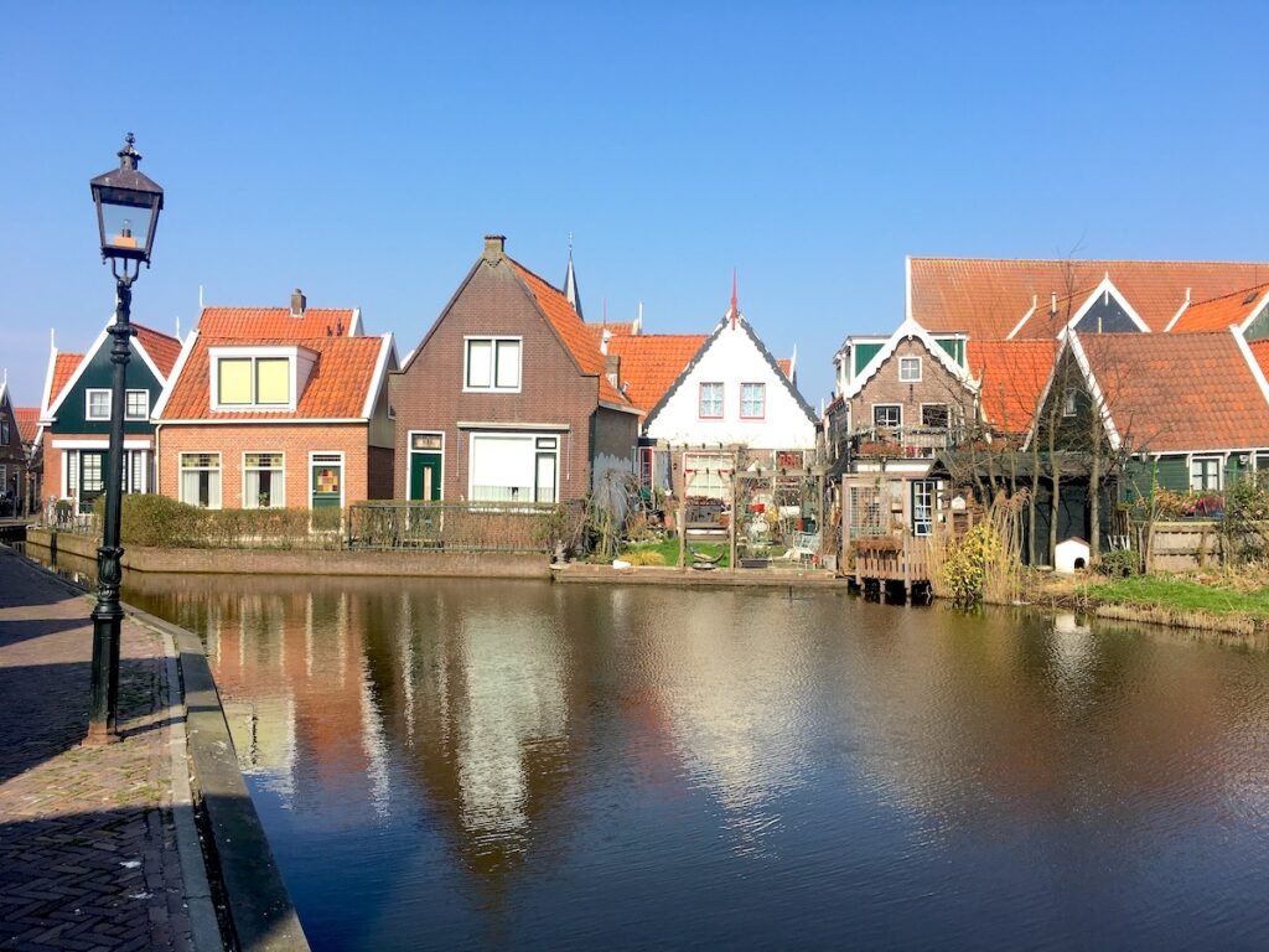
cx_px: 634
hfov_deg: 61.7
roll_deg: +0.8
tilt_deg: +2.2
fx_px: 1063
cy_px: 476
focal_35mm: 29
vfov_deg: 48.2
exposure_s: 1/927
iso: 25
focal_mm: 4.15
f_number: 2.2
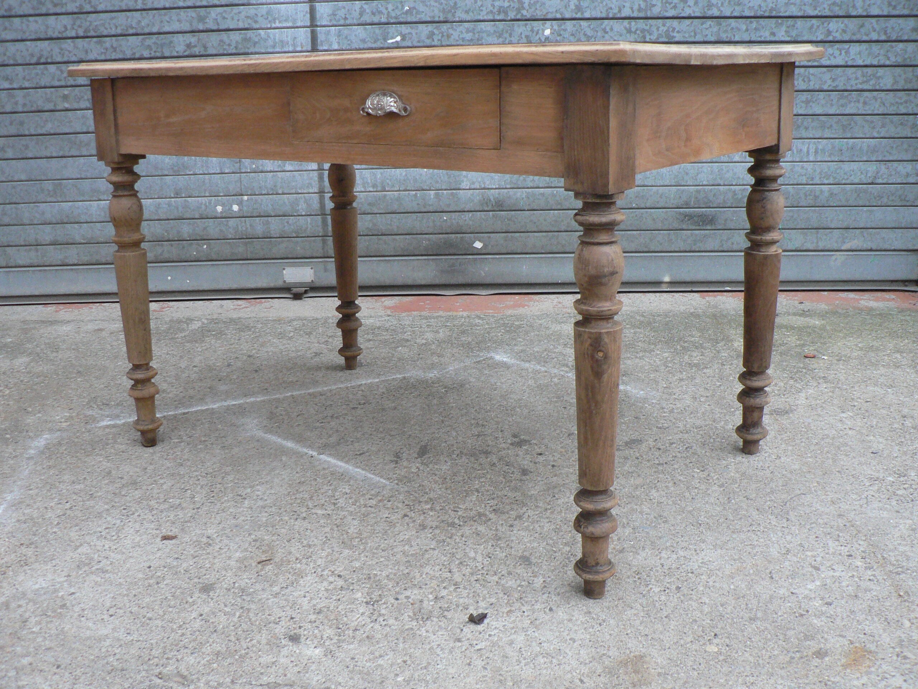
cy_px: 344
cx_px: 459
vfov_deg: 39.7
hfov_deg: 51.4
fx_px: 955
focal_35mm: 36
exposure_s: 1/20
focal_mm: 6
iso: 200
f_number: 2.8
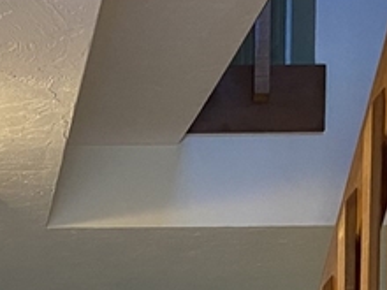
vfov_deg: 11.3
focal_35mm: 121
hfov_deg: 15.9
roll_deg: +0.3
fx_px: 1353
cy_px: 536
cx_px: -14
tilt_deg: -3.7
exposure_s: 1/60
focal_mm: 4.25
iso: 200
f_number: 1.8
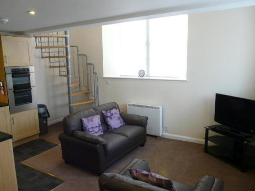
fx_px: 206
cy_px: 96
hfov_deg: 63.5
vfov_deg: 49.7
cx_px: 128
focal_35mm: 28
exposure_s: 1/25
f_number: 2.8
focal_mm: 4.6
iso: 200
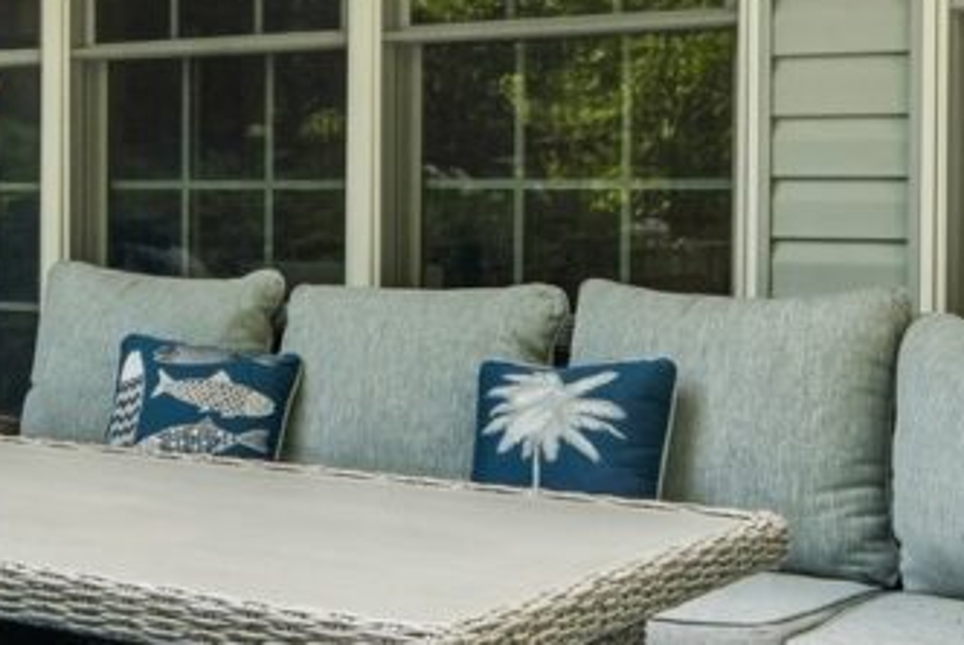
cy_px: 180
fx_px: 2064
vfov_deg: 17.7
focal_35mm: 77
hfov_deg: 25.3
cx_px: 55
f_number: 9
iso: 250
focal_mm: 16
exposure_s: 1/80
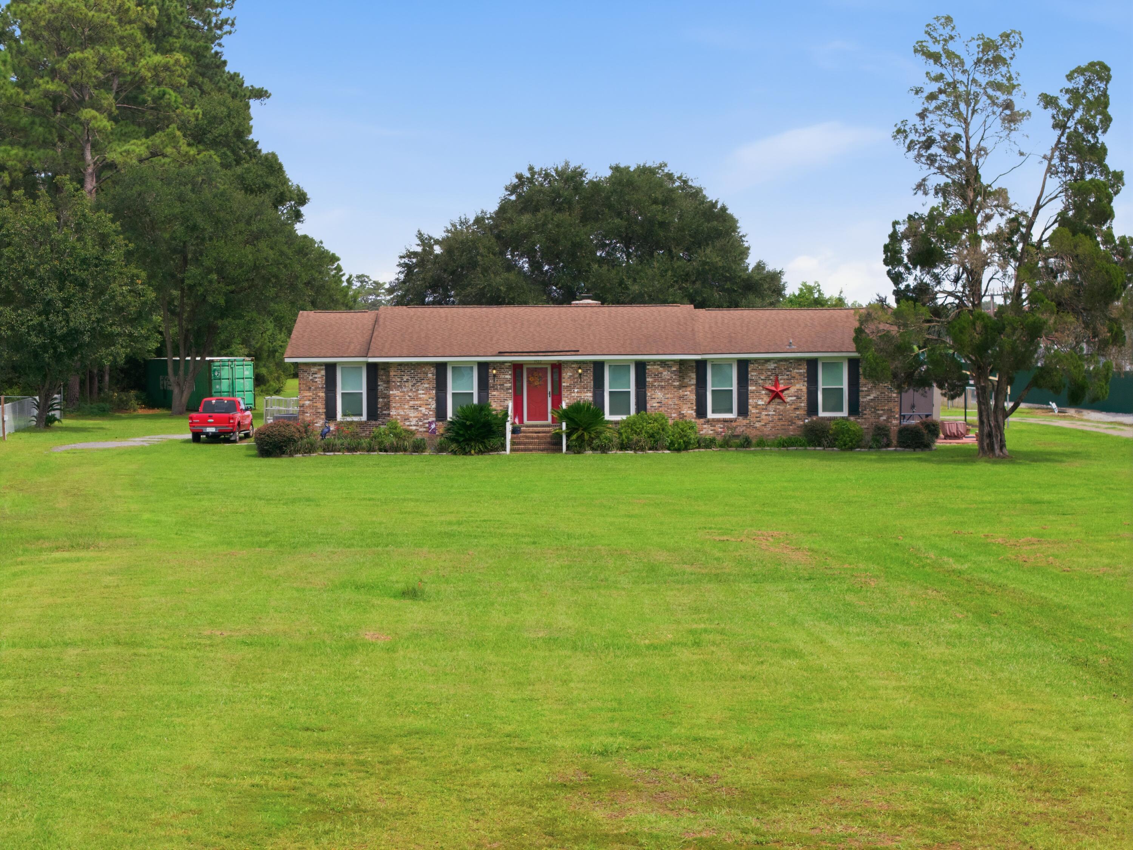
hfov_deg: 27.8
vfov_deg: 21.0
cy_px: 425
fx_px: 2291
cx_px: 566
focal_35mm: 70
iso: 150
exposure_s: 1/350
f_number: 2.8
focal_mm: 19.4
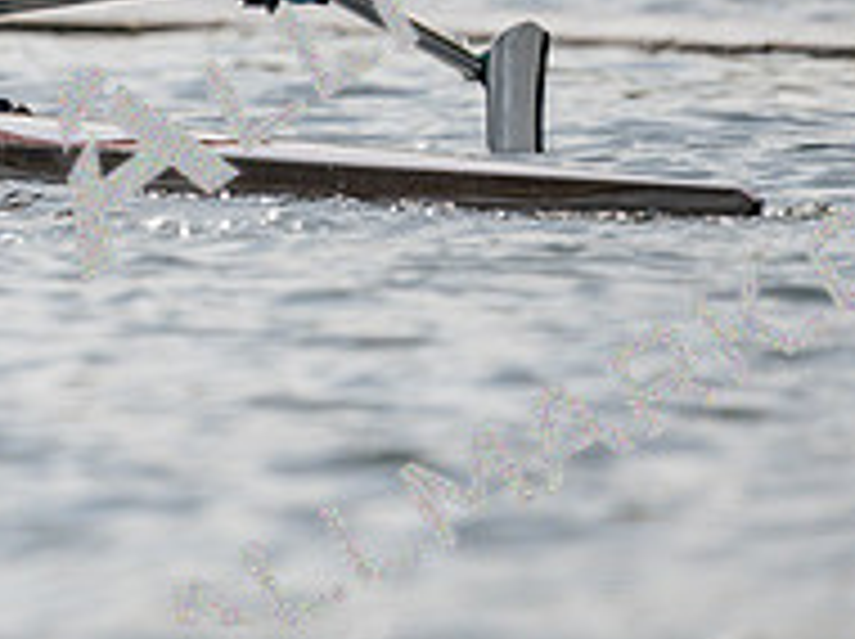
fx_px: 43466
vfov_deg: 0.8
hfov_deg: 1.1
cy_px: -146
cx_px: -328
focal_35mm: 1762
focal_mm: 600
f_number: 6.3
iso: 200
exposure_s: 1/1600
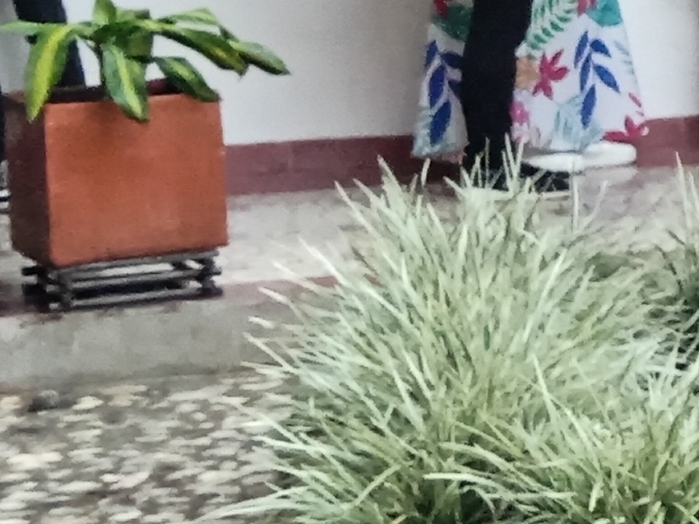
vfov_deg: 7.9
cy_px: -212
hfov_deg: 8.7
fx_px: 3714
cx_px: 2150
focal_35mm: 184
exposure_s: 1/60
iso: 1031
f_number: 1.9
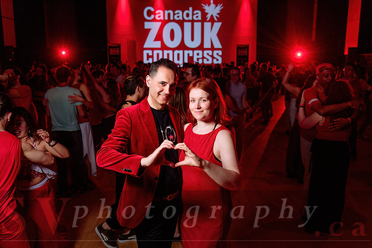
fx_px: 358
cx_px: 188
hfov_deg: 55.0
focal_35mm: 35
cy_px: 124
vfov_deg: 38.3
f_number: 3.5
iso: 1000
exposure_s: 1/40
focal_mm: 34
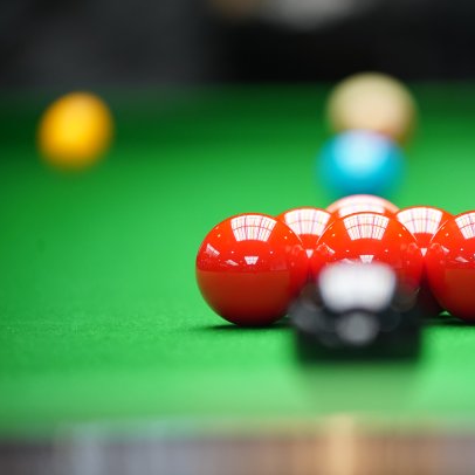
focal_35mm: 231
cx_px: 356
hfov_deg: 7.6
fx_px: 3586
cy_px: 237
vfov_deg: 7.6
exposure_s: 1/125
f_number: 4
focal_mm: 180
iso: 2000
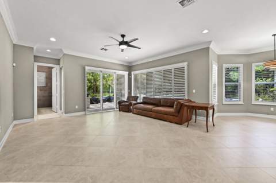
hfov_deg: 104.3
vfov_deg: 81.1
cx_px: 138
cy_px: 92
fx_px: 107
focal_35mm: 14
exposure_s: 1/25
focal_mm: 14
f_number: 9
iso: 1250
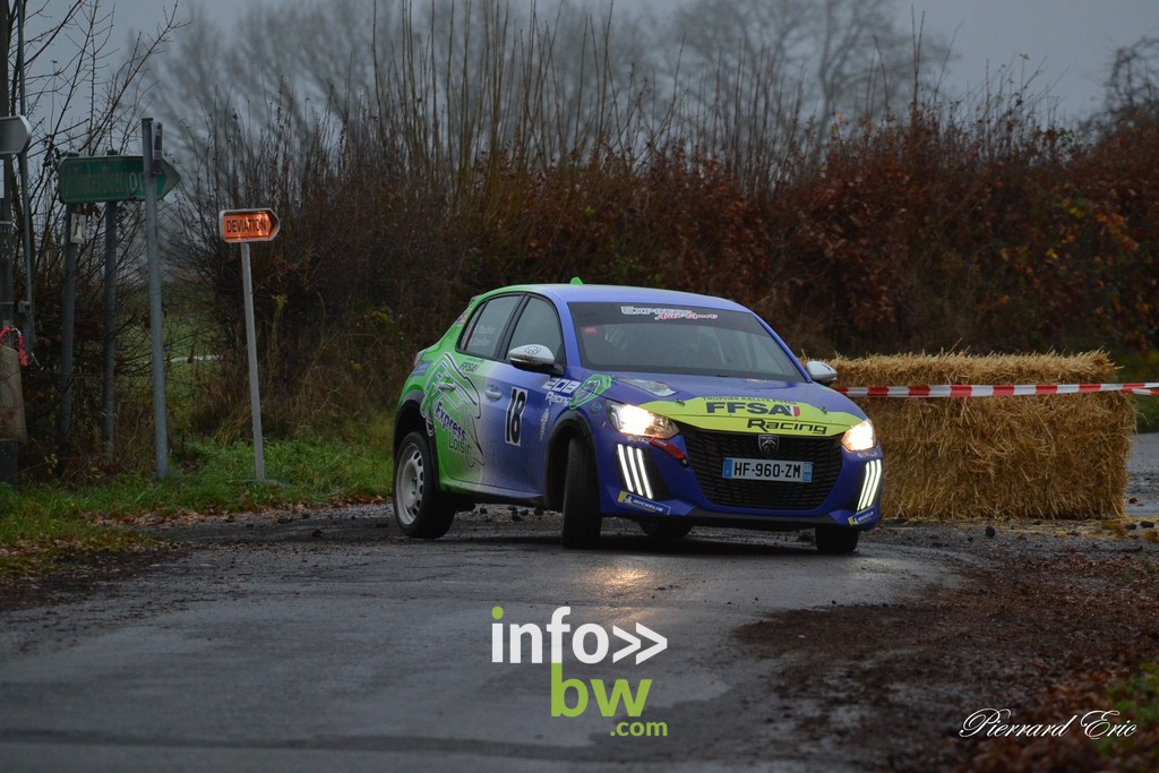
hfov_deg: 5.1
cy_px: 386
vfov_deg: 3.4
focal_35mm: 405
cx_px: 580
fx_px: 13040
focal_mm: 270
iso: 1400
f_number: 5.6
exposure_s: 1/500
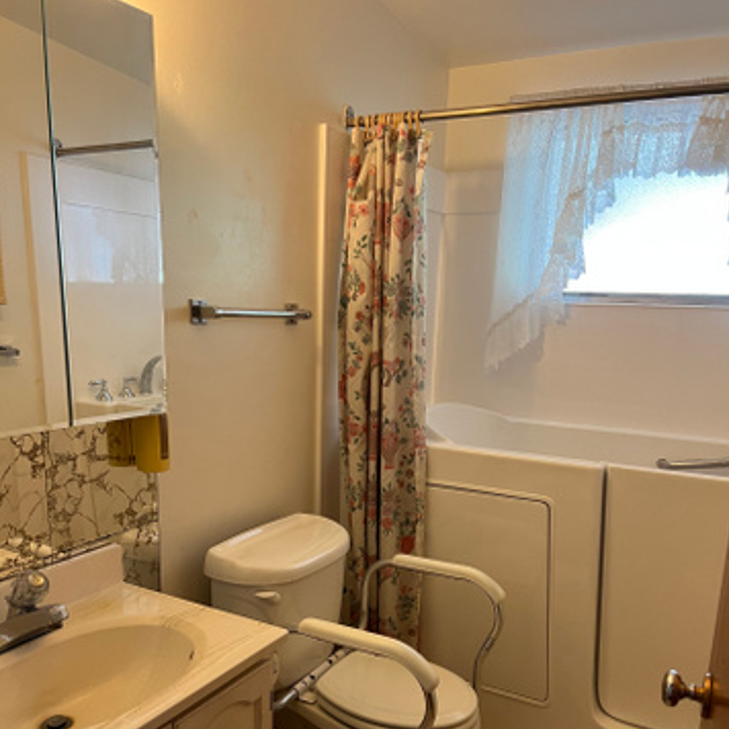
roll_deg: -1.0
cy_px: 485
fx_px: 739
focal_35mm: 31
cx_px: 362
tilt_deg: -13.2
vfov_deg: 51.6
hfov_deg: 52.5
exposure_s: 1/60
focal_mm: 5.7
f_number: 1.5
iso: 160
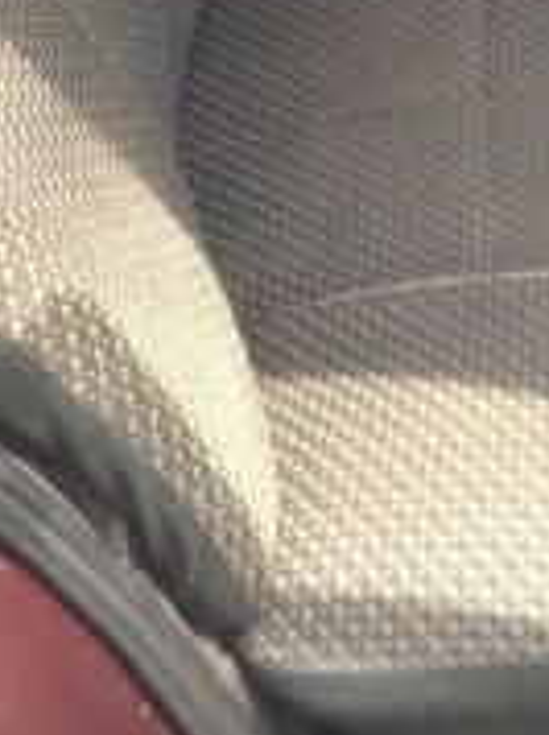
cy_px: -157
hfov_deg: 17.7
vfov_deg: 22.2
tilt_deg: -39.0
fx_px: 1717
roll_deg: -2.0
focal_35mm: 81
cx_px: 566
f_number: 2.2
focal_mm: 4.15
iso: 40
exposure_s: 1/100
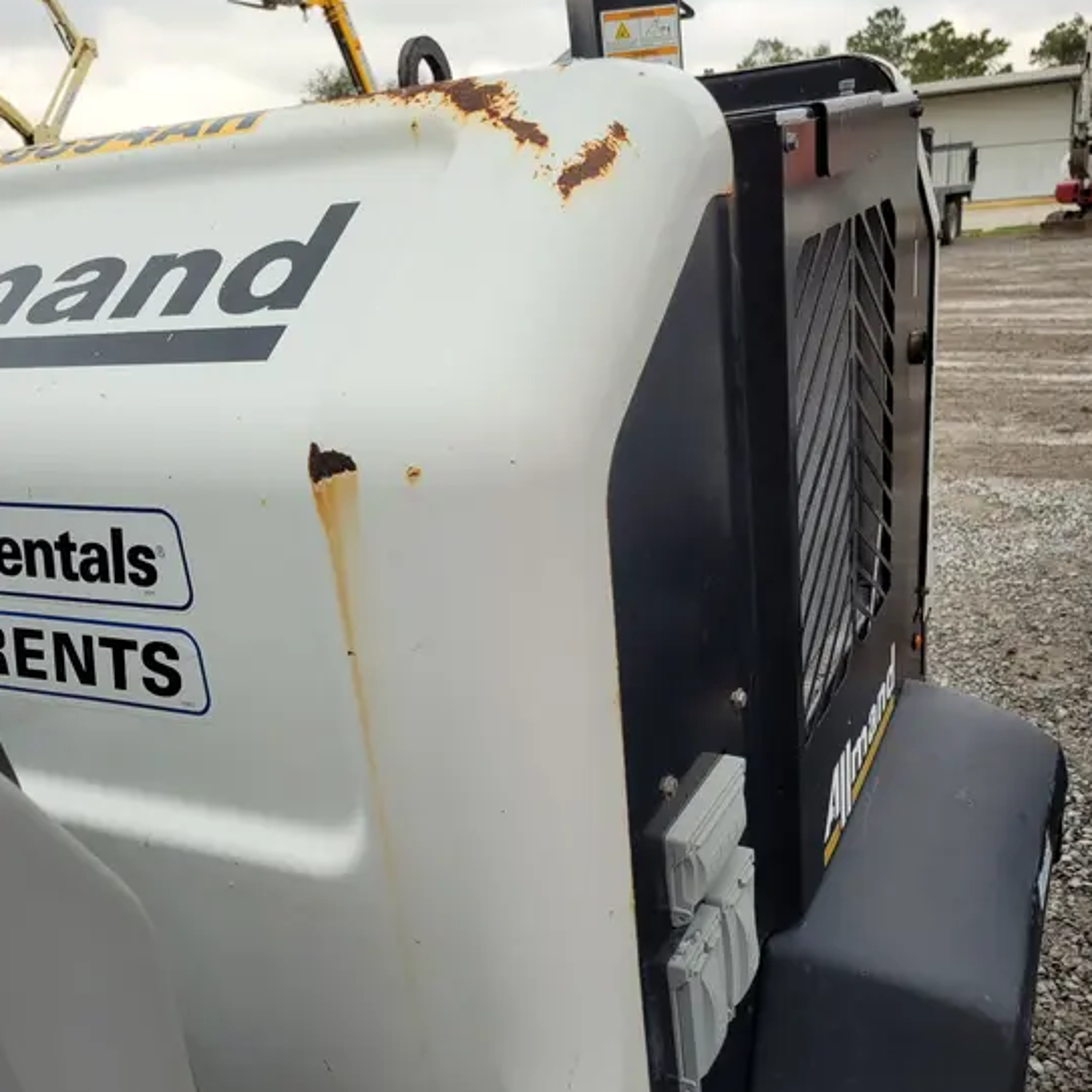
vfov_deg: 52.3
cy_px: 636
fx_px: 1106
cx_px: 547
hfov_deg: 52.5
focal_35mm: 31
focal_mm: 5.4
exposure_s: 1/453
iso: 40
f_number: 1.8
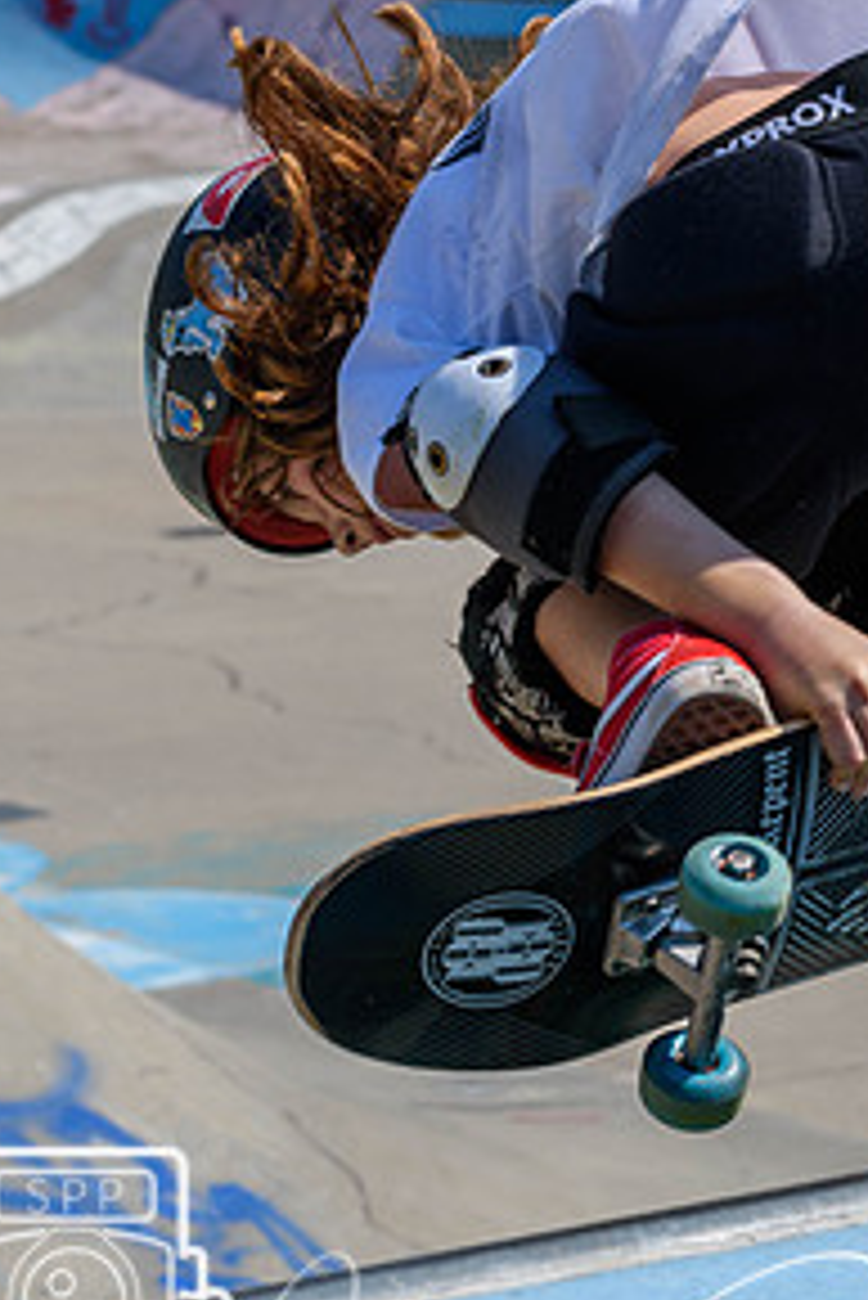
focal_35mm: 187
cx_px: 567
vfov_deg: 11.0
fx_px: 6755
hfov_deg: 7.3
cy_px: 603
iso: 200
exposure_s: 1/1000
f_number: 8
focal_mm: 80
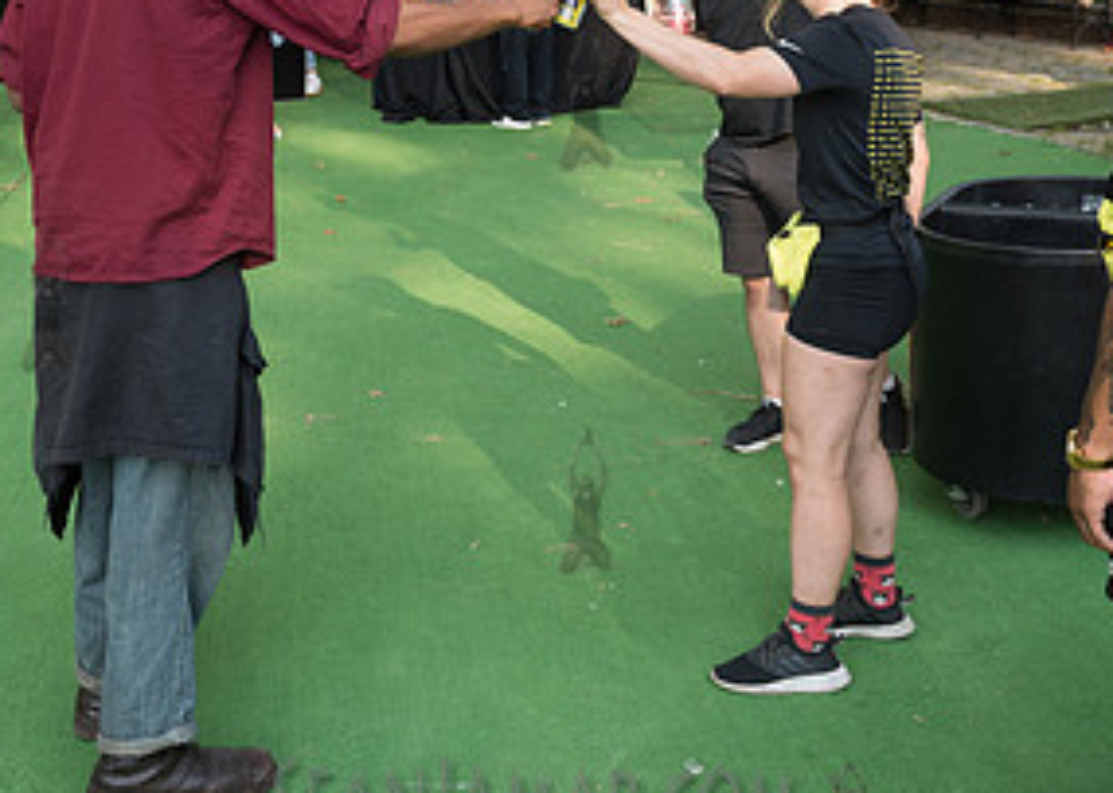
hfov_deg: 35.5
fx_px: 1737
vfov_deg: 24.8
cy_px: 41
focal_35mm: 55
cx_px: 531
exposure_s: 1/200
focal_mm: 24
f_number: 4
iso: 200
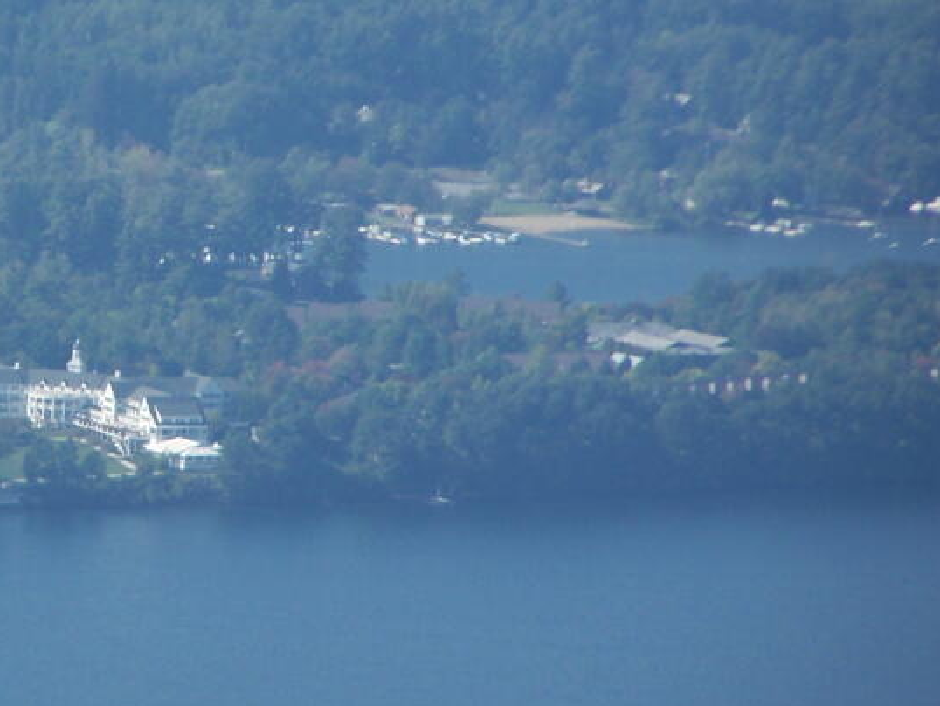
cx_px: 51
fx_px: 19642
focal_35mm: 723
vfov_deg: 2.1
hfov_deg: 2.7
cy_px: 280
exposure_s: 1/800
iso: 80
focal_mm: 63
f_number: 3.7
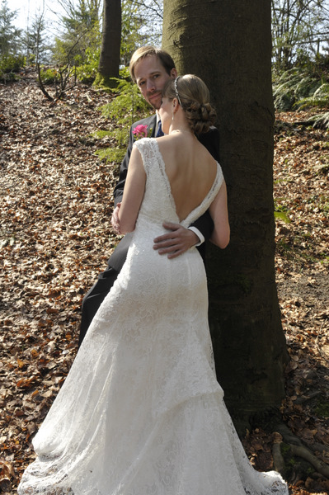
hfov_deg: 34.2
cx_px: 164
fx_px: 536
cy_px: 248
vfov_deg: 49.6
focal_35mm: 39
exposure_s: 1/250
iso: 400
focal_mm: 26
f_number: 8
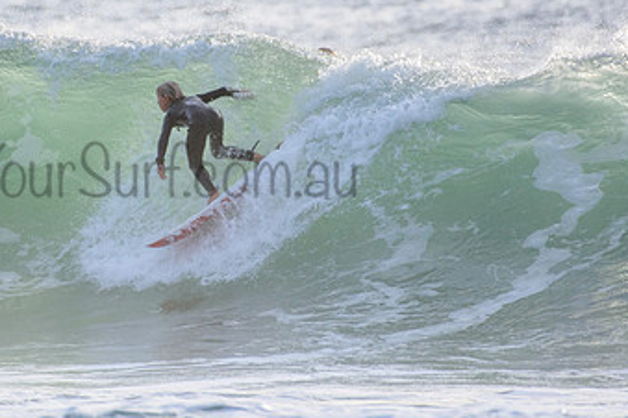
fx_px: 22379
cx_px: 161
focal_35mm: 1283
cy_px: 154
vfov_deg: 1.1
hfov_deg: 1.6
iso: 400
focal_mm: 500
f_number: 5.6
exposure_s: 1/2000
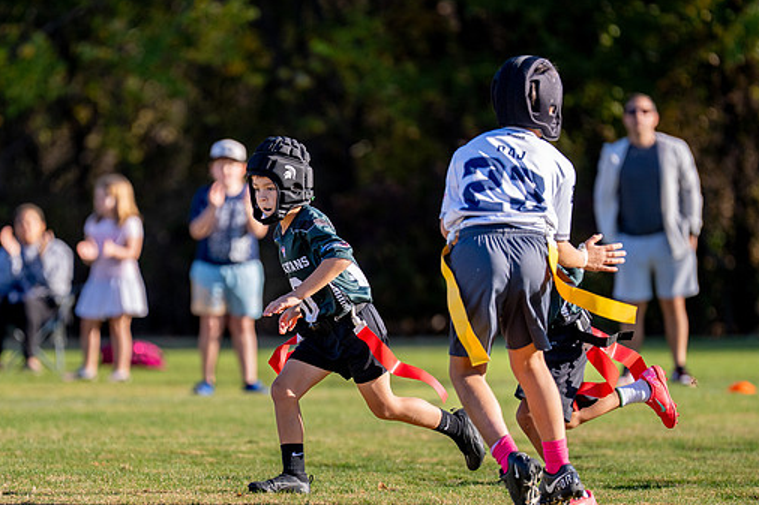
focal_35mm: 319
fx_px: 6723
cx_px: 264
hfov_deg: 6.5
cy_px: 334
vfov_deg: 4.3
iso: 200
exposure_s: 1/2000
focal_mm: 200
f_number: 2.8
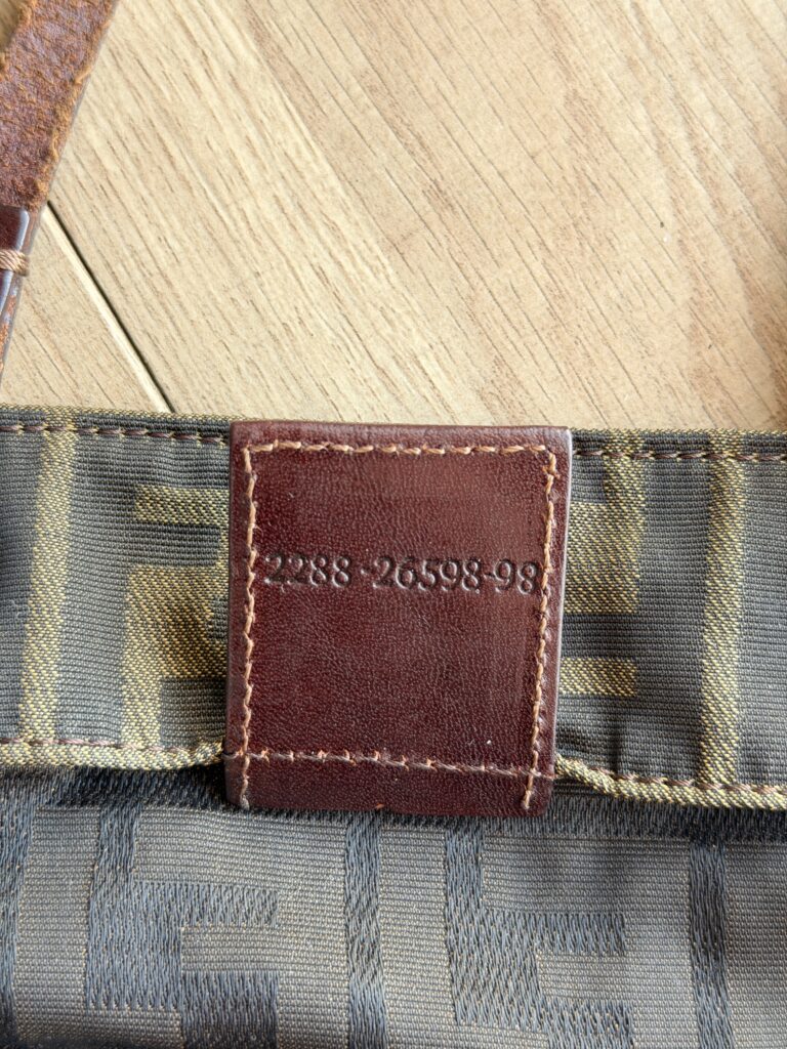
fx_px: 1455
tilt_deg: -82.0
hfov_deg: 30.3
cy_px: 524
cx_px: 394
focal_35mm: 48
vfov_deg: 39.7
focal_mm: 6.76
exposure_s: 1/60
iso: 250
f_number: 1.78
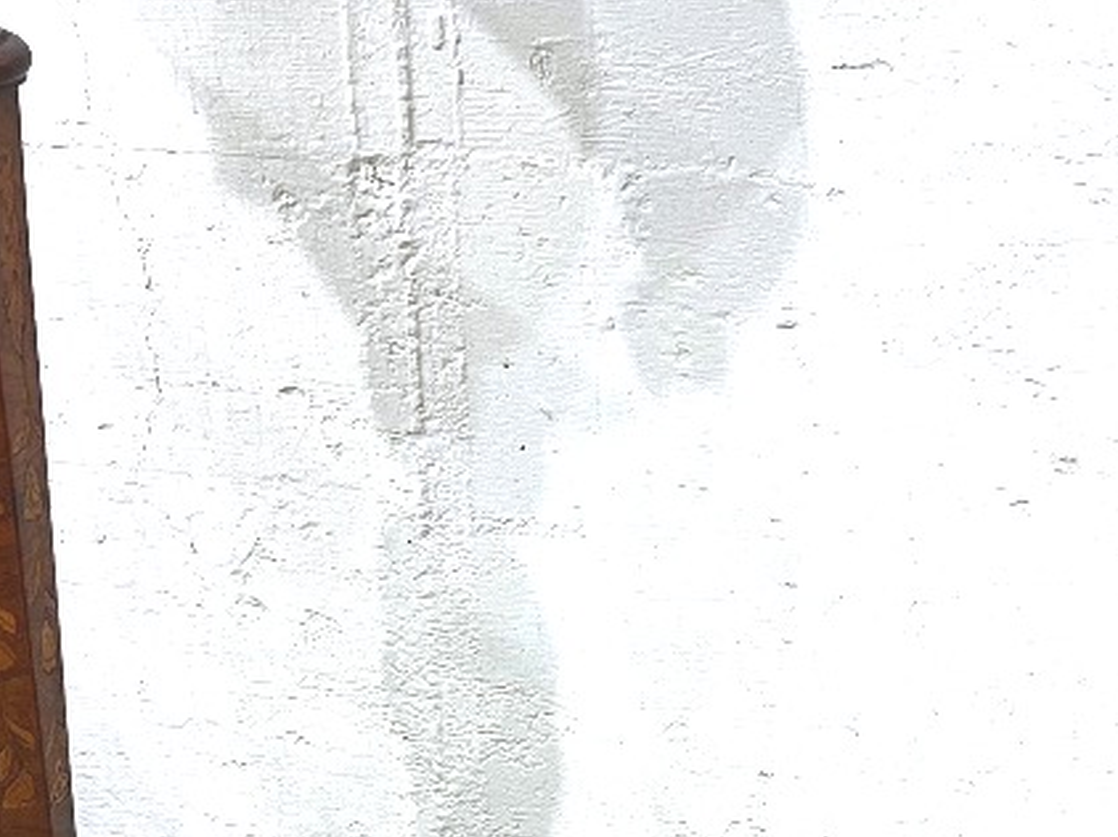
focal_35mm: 74
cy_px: 781
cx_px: 734
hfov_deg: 26.2
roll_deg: -0.6
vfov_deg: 19.5
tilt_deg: -30.0
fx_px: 2389
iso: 250
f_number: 1.5
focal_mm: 5.7
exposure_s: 1/50
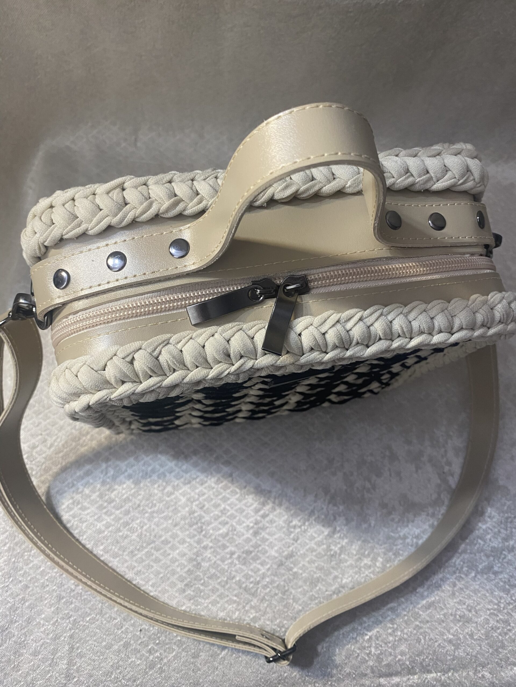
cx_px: 258
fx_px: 517
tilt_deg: -74.0
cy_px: 344
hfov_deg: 53.1
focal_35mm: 26
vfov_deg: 67.3
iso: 160
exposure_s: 1/60
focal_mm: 4.25
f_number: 1.8
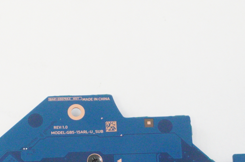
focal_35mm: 117
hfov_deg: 17.5
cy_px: 173
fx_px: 795
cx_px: 105
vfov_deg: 11.5
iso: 6400
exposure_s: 1/250
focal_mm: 34
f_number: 5.6
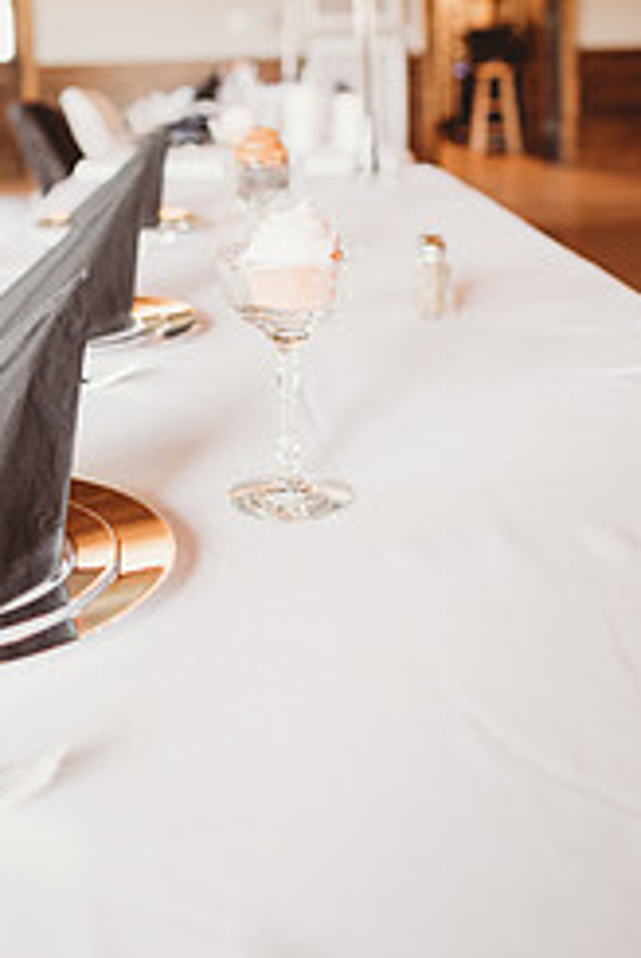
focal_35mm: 44
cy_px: 152
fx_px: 1172
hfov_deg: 30.4
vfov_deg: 41.9
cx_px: 219
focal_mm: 24
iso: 800
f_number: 2.5
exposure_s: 1/125
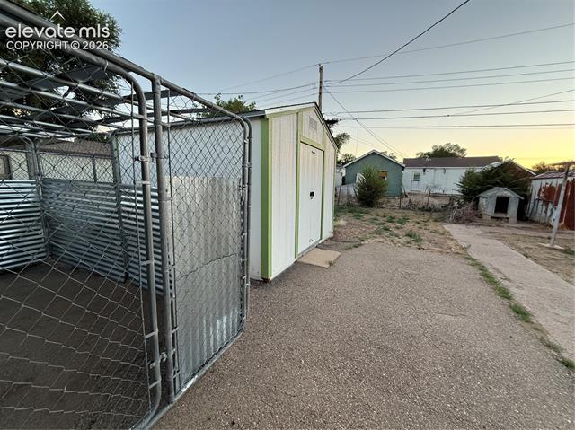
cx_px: 288
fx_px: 232
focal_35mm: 14
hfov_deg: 102.1
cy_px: 215
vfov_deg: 85.6
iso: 100
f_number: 2.2
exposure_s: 1/99
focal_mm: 2.22
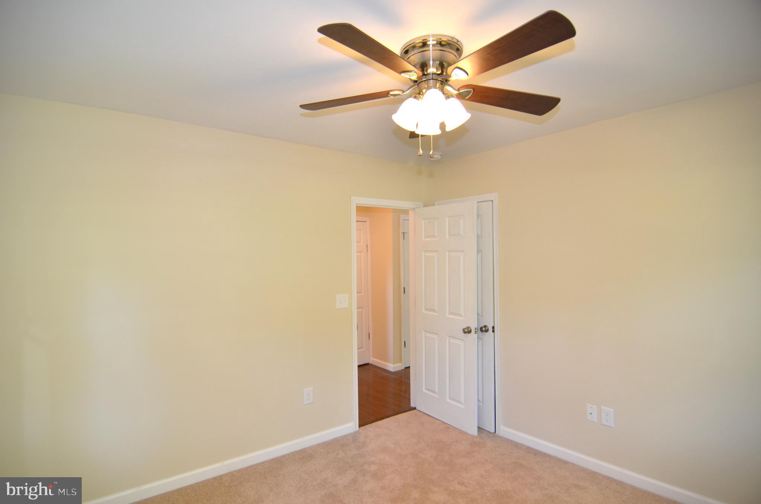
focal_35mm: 18
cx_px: 380
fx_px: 380
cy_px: 252
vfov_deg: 67.1
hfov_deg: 90.1
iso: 250
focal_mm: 12
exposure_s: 1/60
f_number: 4
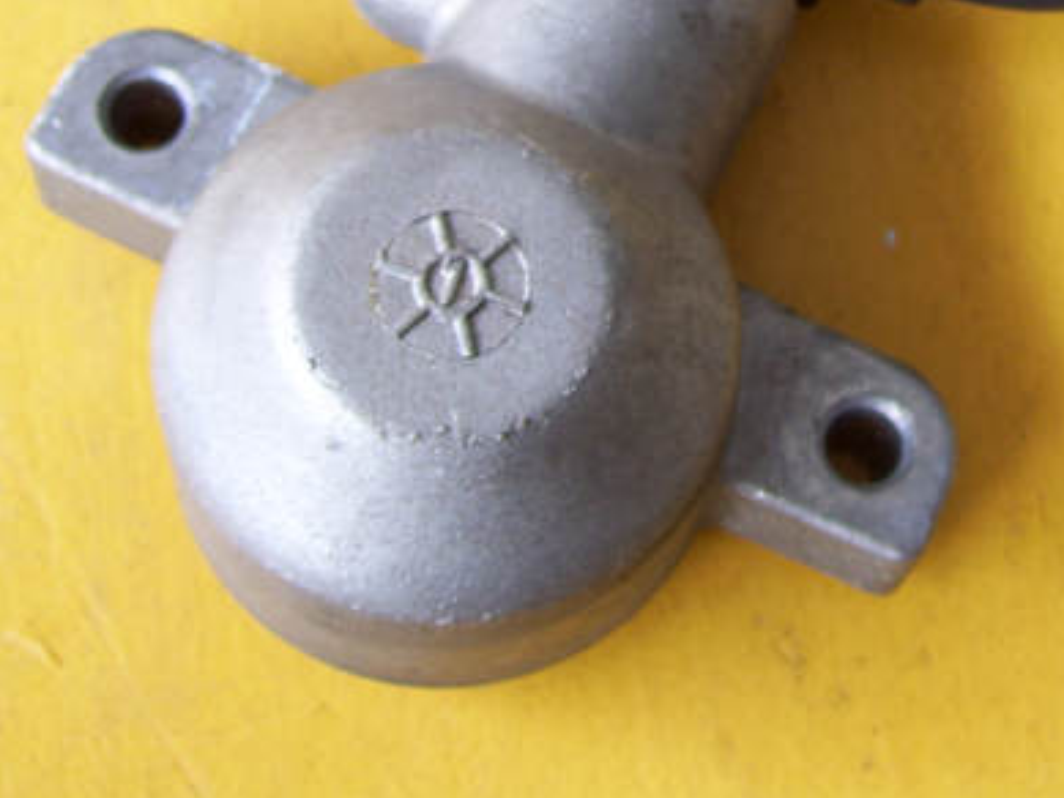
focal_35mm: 74
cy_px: -14
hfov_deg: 25.9
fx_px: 2275
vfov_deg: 19.3
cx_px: 829
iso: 80
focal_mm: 6
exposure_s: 1/80
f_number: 2.7
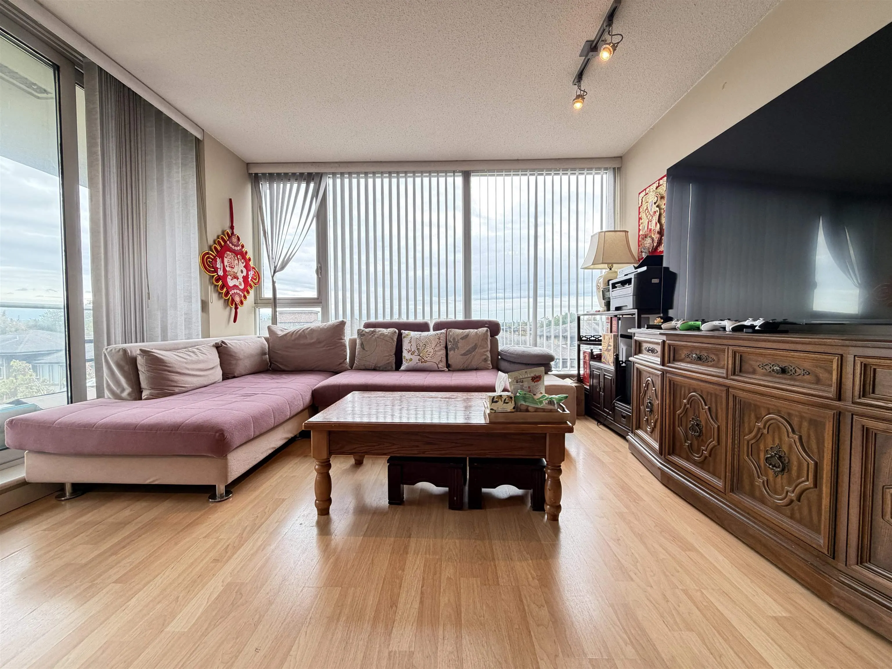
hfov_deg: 102.1
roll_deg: +1.1
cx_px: 446
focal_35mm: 14
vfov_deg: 85.7
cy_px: 334
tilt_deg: -1.8
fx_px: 361
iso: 200
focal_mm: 2.22
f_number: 2.2
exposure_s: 1/121
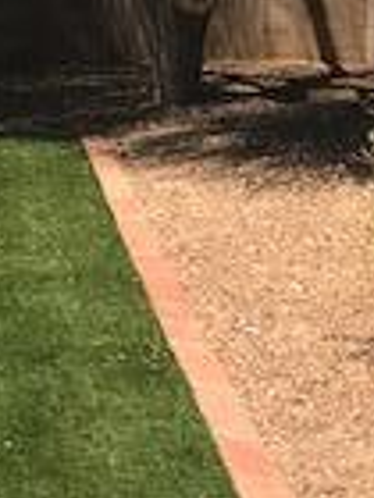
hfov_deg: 10.8
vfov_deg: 15.0
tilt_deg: -4.0
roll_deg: -0.8
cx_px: -310
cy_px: -60
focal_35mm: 128
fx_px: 1844
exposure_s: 1/2336
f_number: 1.8
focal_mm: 3.99
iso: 20
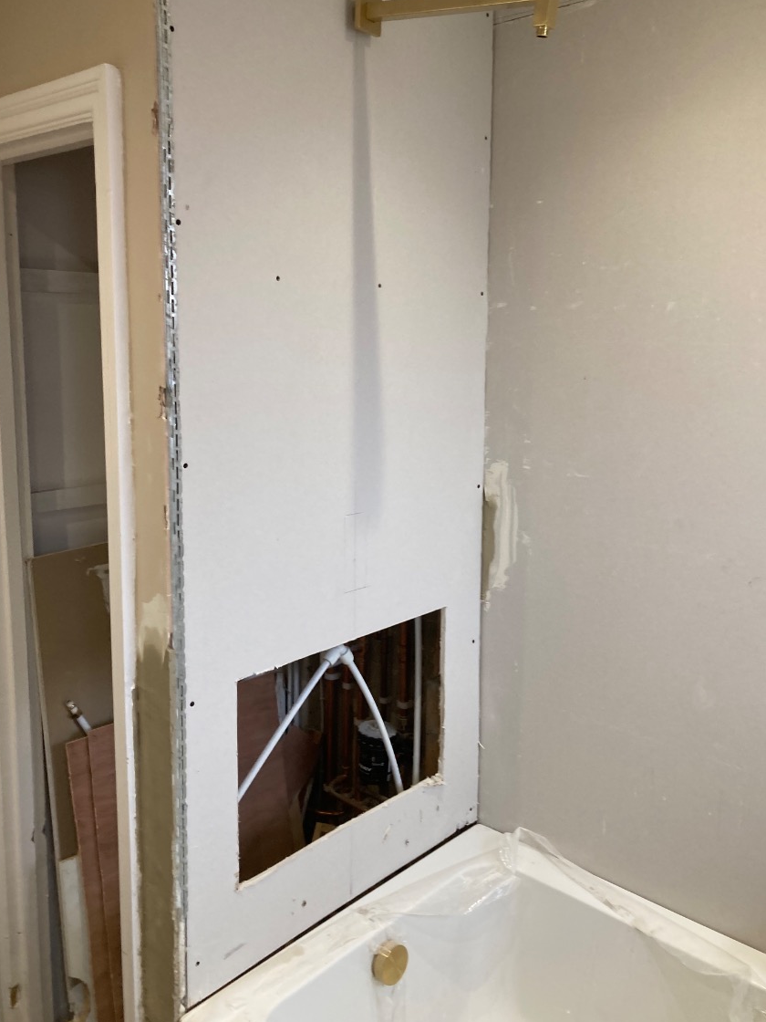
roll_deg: -0.8
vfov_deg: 59.9
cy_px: 480
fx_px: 885
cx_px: 367
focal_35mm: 30
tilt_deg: -8.7
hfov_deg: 46.8
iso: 80
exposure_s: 1/61
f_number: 1.8
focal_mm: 3.99
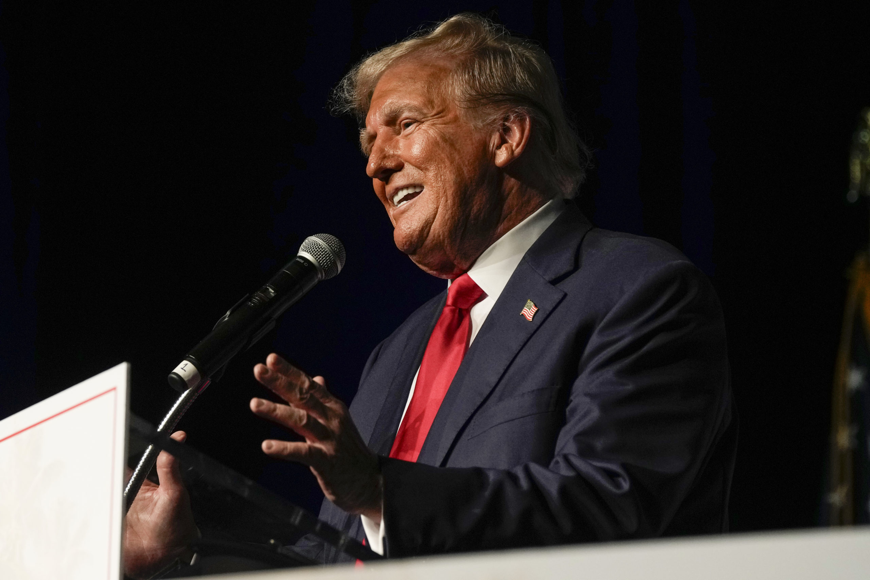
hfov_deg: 7.7
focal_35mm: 267
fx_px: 6452
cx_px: 435
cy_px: 290
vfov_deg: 5.1
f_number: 4.5
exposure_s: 1/800
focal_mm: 178
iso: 2500
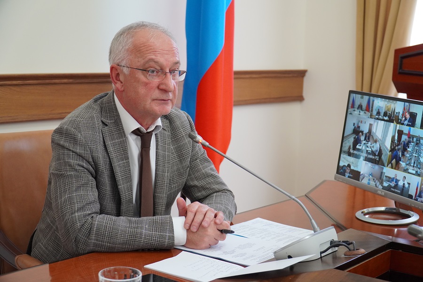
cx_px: 212
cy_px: 141
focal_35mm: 56
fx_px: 652
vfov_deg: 24.4
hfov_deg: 35.9
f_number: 4
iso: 1600
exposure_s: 1/160
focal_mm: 37
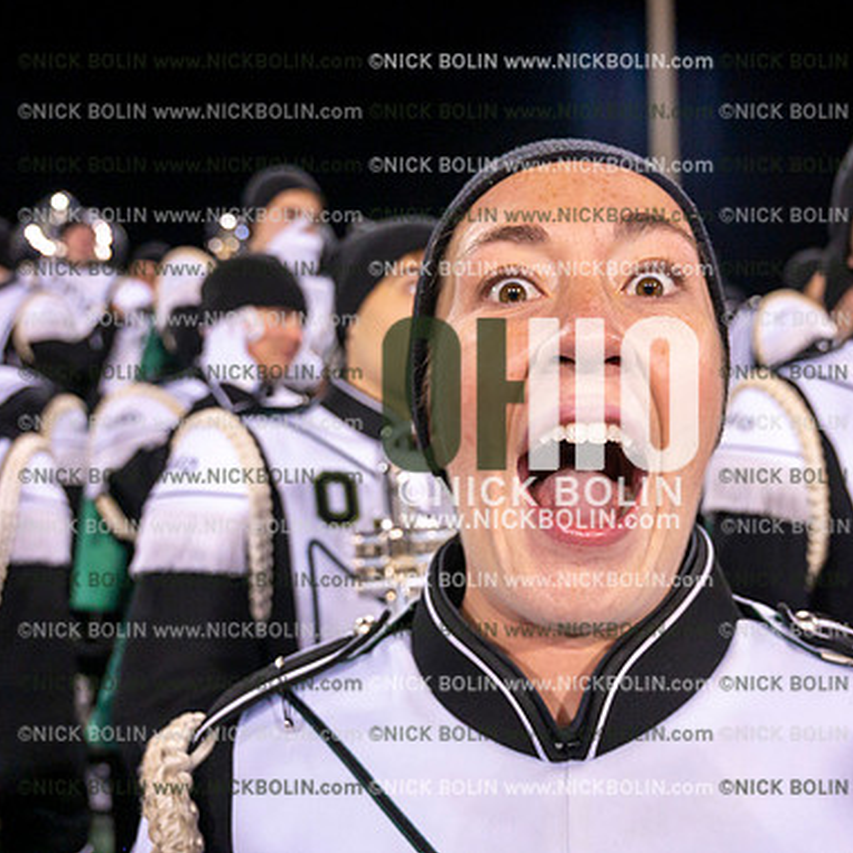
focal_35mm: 31
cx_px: 540
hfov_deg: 51.9
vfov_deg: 52.5
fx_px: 864
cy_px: 423
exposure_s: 1/640
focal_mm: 24
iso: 5000
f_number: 4.5
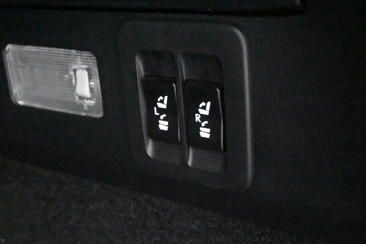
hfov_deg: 40.0
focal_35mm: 50
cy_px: 122
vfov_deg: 27.3
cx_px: 183
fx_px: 503
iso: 51200
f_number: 5
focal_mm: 33
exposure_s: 1/30
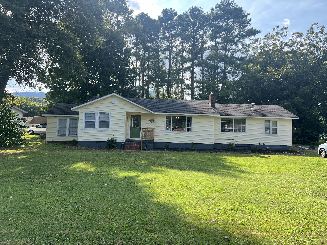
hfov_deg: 67.3
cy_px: 122
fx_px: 246
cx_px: 164
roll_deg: -1.6
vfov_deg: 53.1
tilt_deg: +1.8
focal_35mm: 26
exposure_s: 1/1224
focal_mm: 5.7
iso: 50
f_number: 1.5
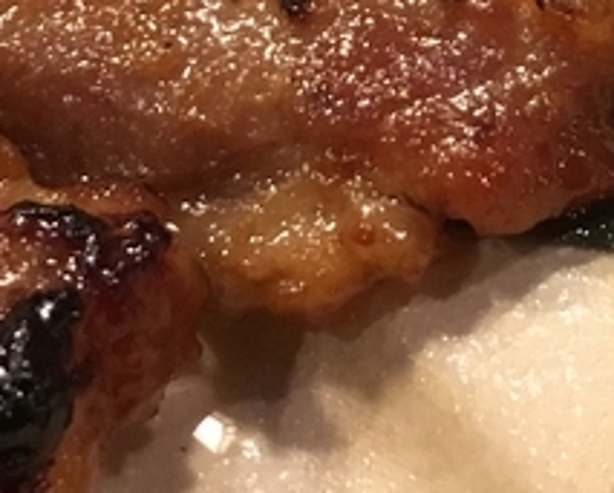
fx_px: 2475
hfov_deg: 13.9
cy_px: -291
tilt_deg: -47.8
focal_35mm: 136
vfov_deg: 10.9
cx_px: 651
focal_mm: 4.15
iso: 200
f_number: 2.2
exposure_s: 1/30
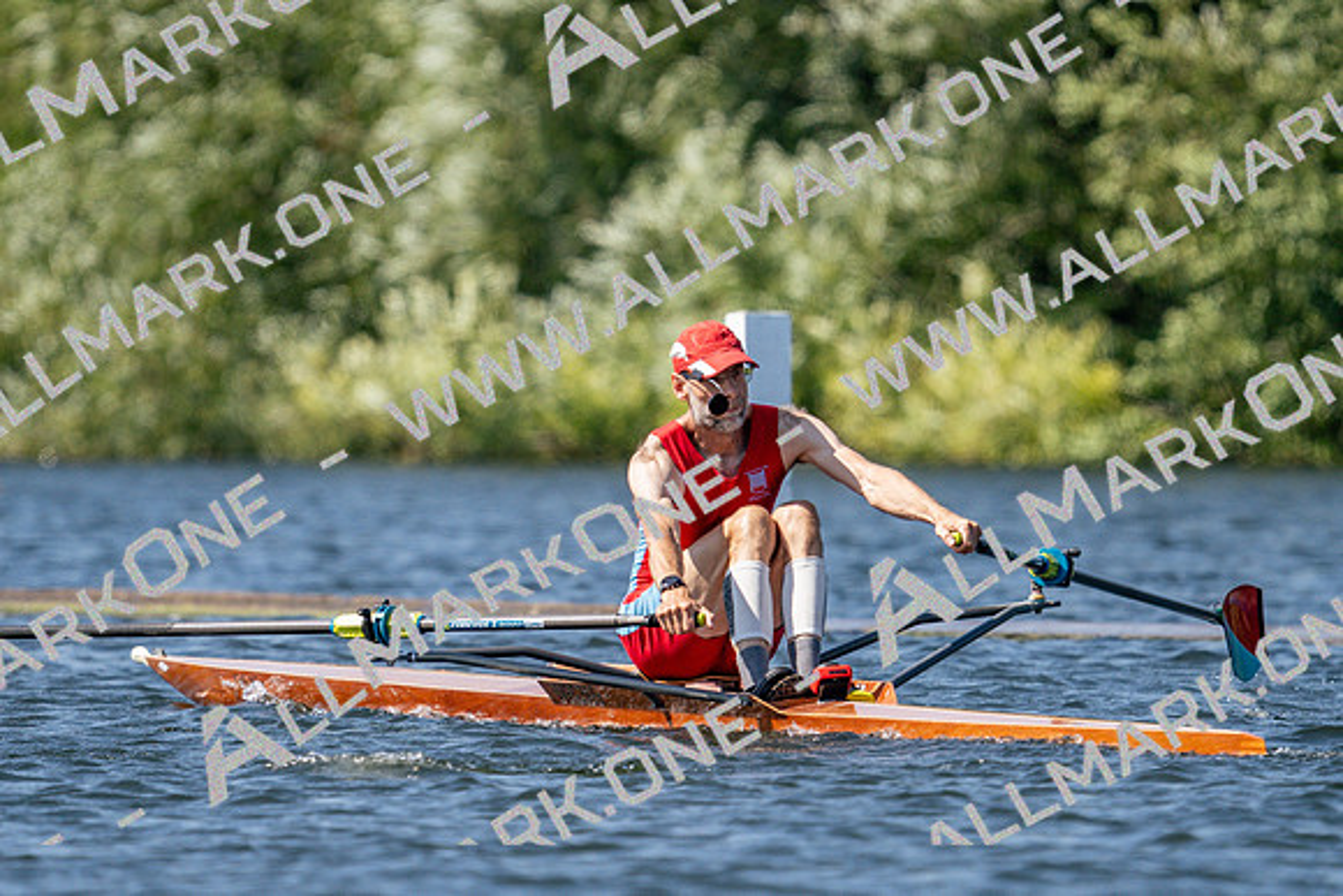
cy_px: 448
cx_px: 672
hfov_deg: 3.0
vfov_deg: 2.0
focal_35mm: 678
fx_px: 25298
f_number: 6.3
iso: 320
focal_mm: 452
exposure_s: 1/2000
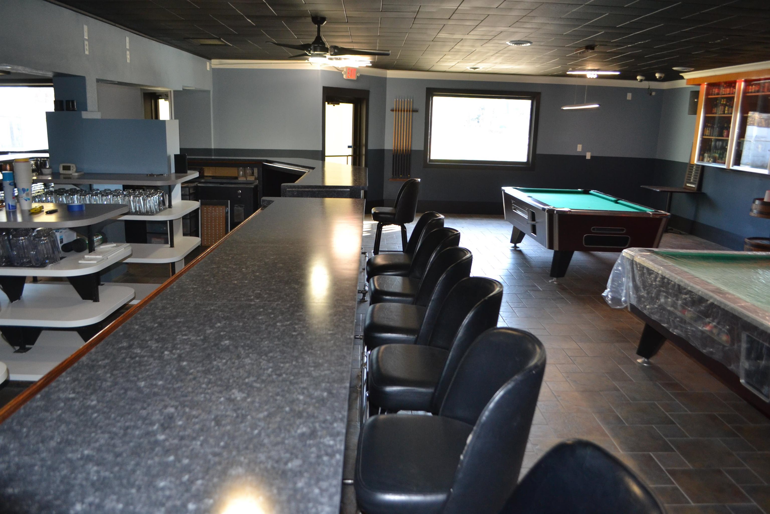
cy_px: 257
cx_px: 385
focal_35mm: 27
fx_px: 577
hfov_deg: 67.4
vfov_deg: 47.9
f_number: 3.5
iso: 800
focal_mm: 18
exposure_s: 1/60
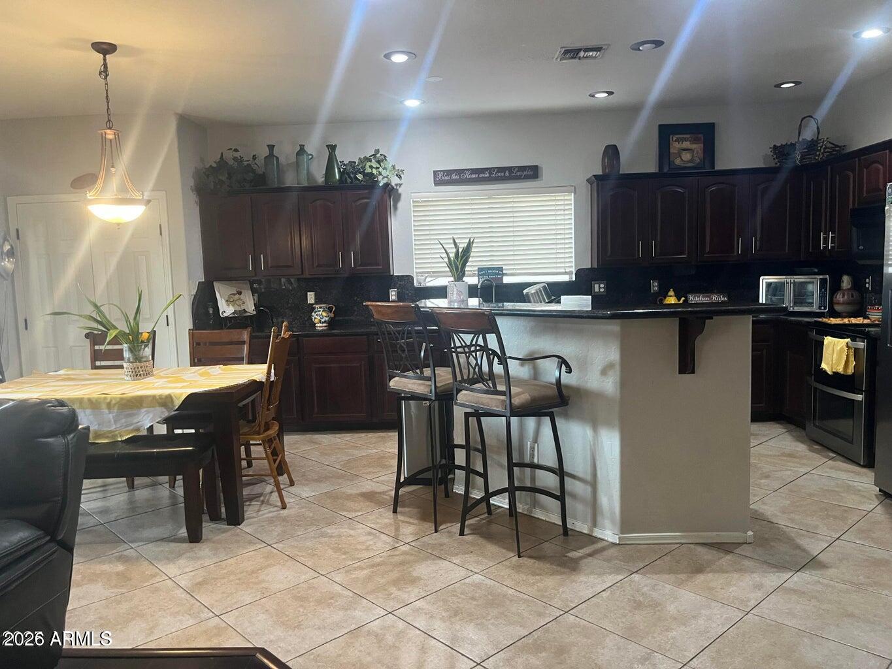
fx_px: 670
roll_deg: +2.2
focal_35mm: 26
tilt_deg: -5.7
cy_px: 334
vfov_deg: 53.1
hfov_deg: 67.3
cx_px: 446
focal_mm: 5.1
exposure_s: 1/60
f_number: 1.6
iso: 500
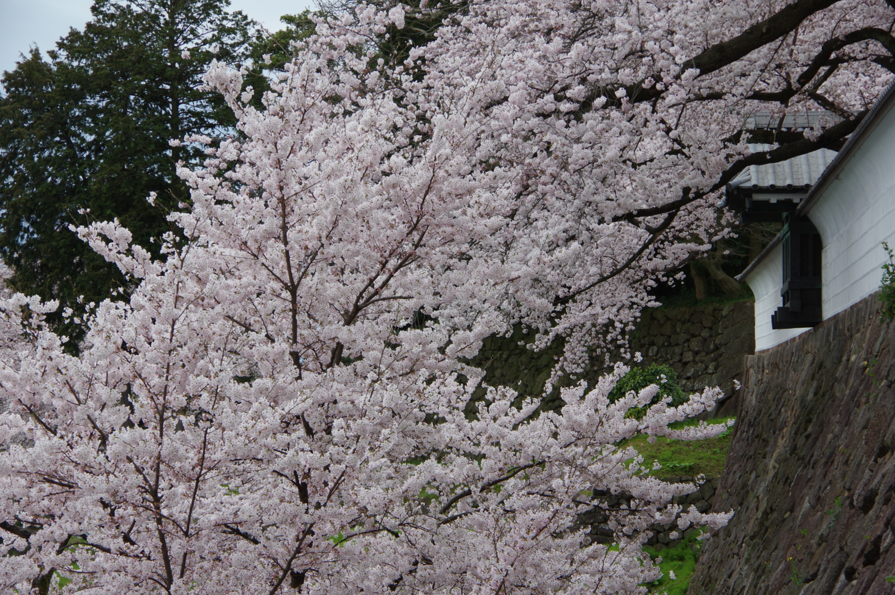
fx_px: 3279
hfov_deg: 15.5
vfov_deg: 10.4
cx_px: 448
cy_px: 298
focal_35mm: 132
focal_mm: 88
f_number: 11
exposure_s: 1/160
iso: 200
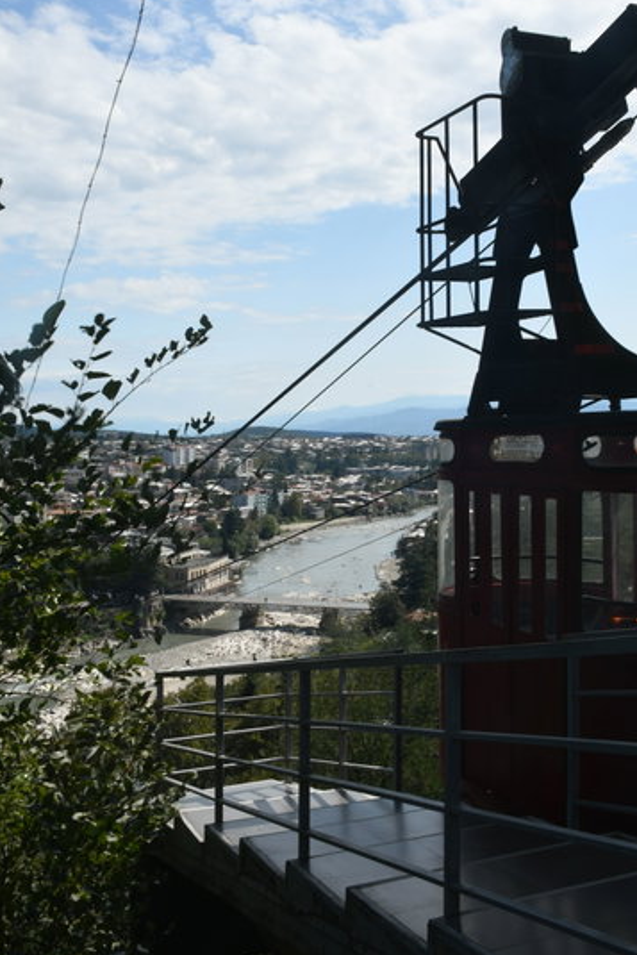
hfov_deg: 35.9
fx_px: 981
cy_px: 423
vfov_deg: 51.8
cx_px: 353
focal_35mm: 37
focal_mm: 22
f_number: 13
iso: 100
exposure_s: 1/40
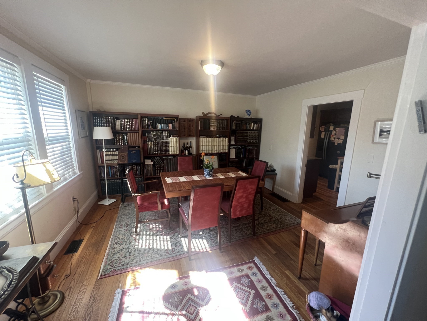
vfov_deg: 89.9
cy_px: 160
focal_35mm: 13
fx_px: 160
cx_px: 214
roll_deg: -0.6
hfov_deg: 106.2
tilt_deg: -10.5
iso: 250
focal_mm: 1.57
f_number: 1.8
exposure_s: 1/60
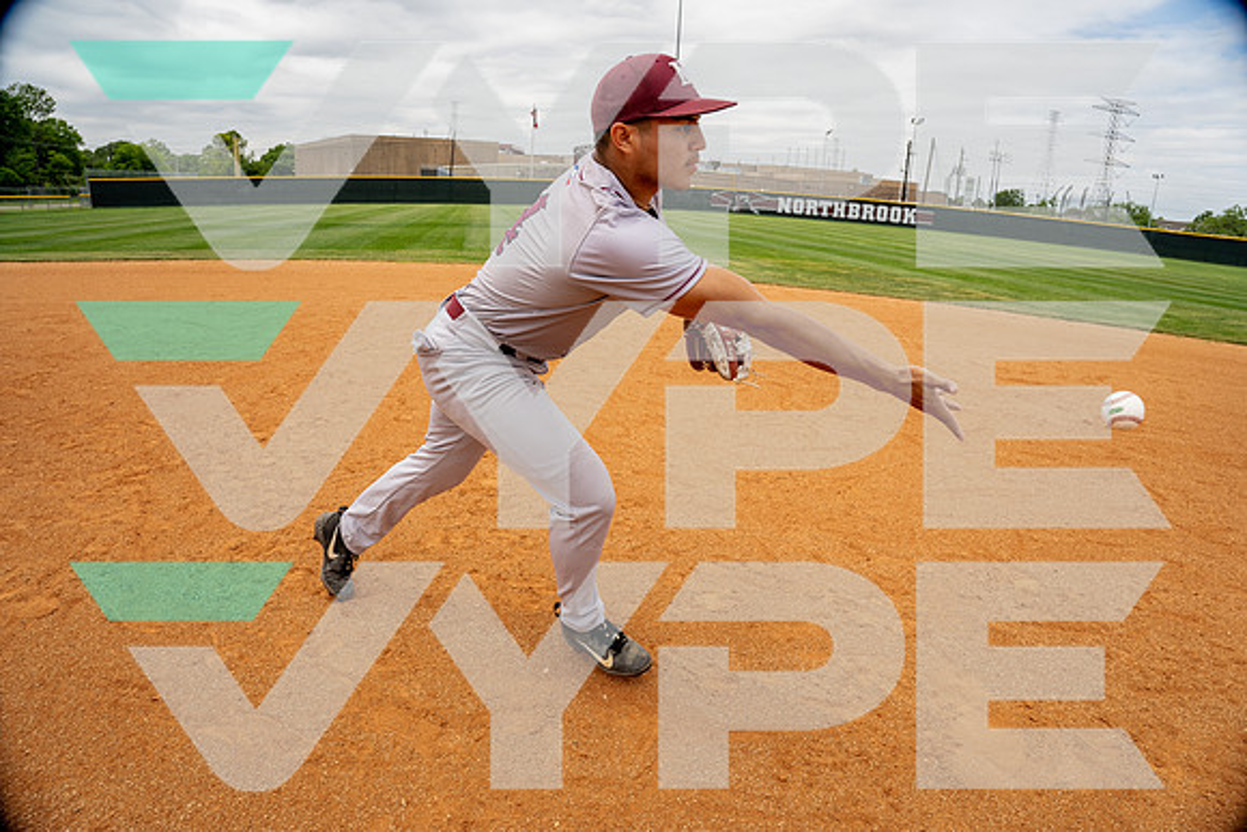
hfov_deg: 84.0
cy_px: 416
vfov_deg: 62.0
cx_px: 624
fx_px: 693
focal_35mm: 20
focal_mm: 20
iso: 400
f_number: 5.6
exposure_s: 1/1600
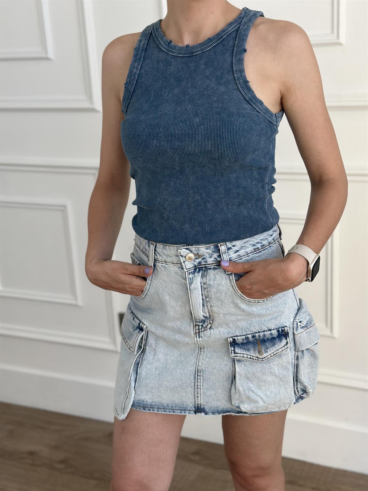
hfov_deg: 30.3
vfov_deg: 39.7
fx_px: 680
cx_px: 184
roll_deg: +2.8
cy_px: 246
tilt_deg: -17.6
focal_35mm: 48
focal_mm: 6.86
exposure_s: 1/506
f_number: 1.78
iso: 80
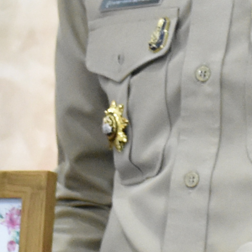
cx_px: 310
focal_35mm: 313
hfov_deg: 5.6
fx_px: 2577
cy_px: 141
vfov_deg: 5.6
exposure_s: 1/100
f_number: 5
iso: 3200
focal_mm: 27
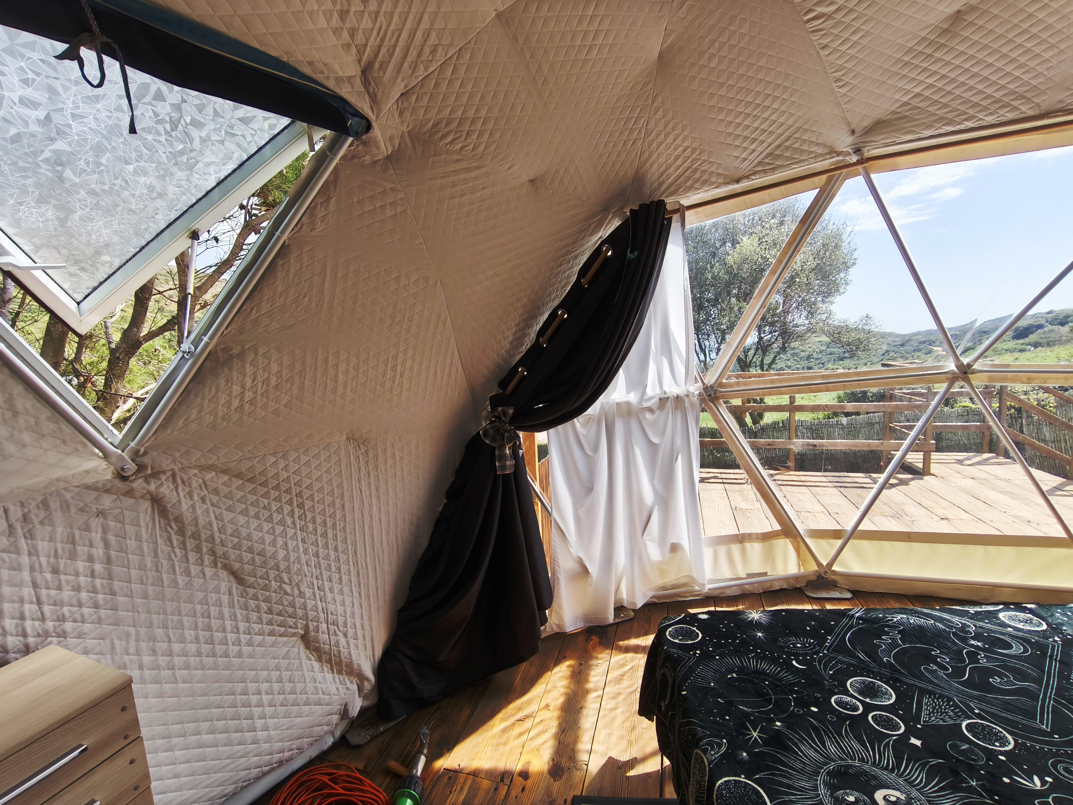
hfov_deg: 98.2
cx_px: 536
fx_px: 465
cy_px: 402
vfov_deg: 81.7
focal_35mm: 15
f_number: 2.2
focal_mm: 1.91
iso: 50
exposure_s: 1/184
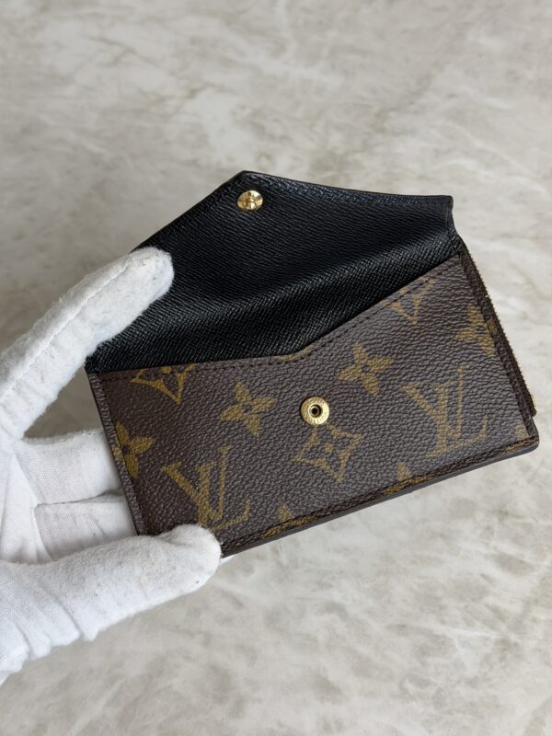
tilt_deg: -57.9
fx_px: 1021
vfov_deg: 39.7
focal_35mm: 48
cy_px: 368
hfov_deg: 30.3
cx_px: 276
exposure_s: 1/120
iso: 64
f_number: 1.78
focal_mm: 6.76
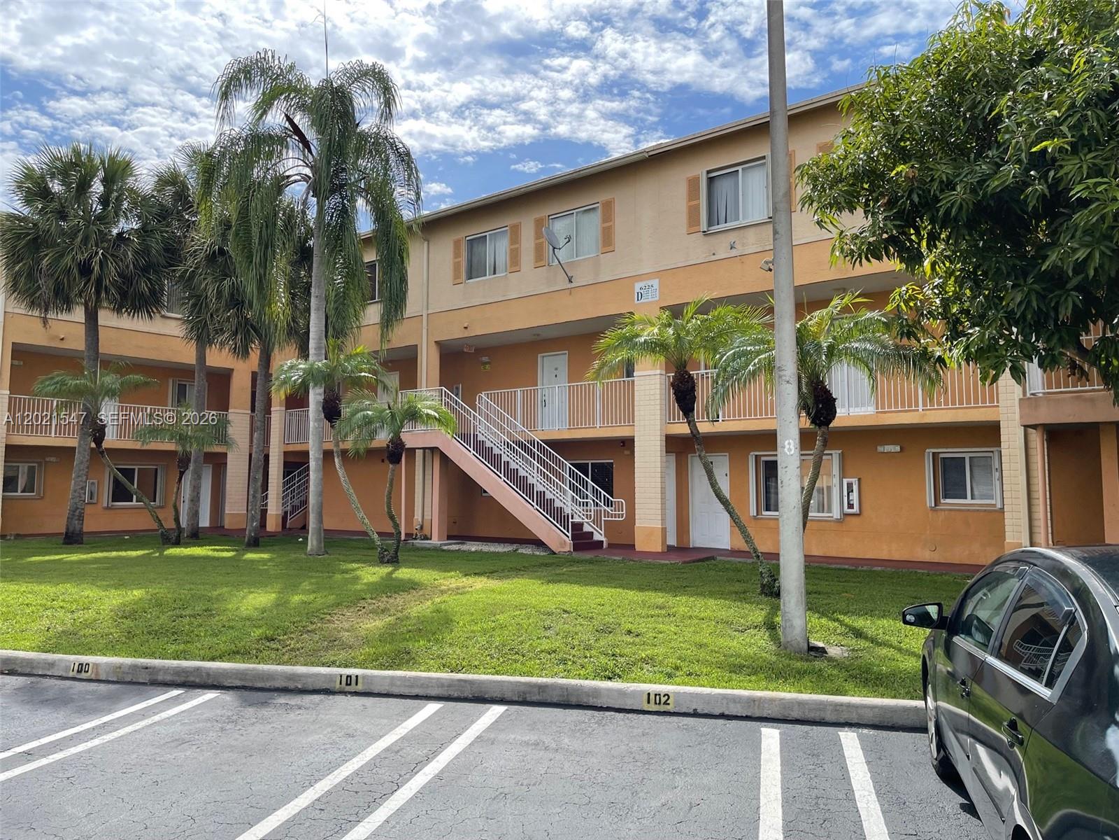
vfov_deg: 53.1
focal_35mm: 26
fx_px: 840
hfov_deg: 67.3
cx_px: 560
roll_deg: -2.8
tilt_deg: +4.9
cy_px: 420
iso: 32
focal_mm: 5.1
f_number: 1.6
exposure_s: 1/2387
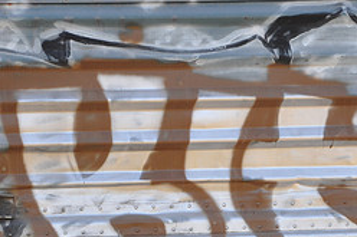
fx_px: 3648
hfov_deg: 5.6
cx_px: 268
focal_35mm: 368
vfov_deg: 3.7
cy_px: 180
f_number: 6.3
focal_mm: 105
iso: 200
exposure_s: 1/200
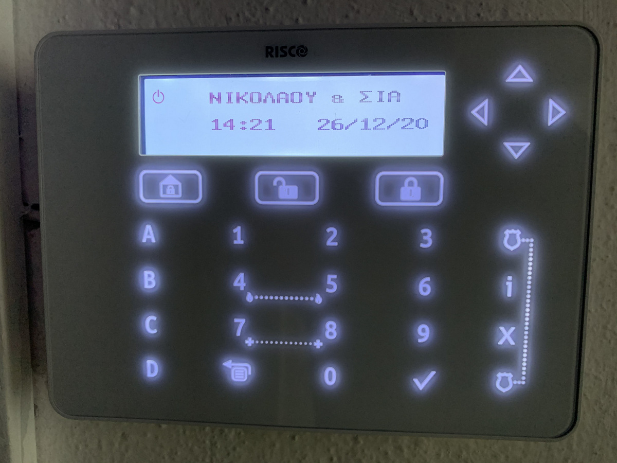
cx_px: 308
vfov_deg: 53.1
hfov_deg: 67.3
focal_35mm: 26
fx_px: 463
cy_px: 232
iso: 320
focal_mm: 4.25
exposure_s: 1/60
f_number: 1.8
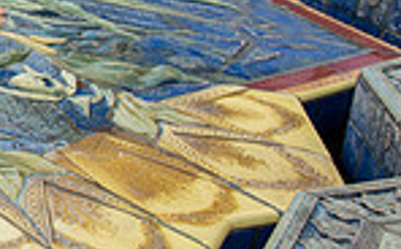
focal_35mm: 96
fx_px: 1048
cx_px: -320
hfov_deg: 17.6
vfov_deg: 13.2
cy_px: -64
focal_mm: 24
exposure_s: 1/200
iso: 500
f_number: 5.6
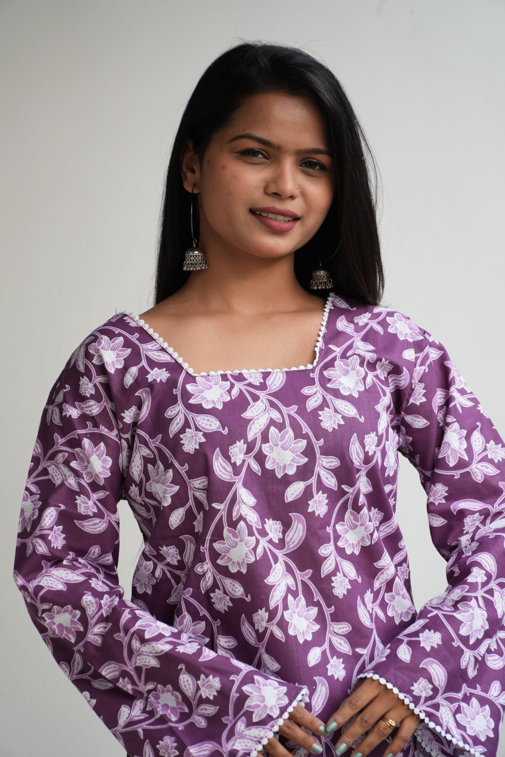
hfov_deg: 8.7
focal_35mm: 158
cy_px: 378
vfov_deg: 13.0
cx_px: 252
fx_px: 3313
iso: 640
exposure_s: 1/1000
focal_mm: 105
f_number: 4
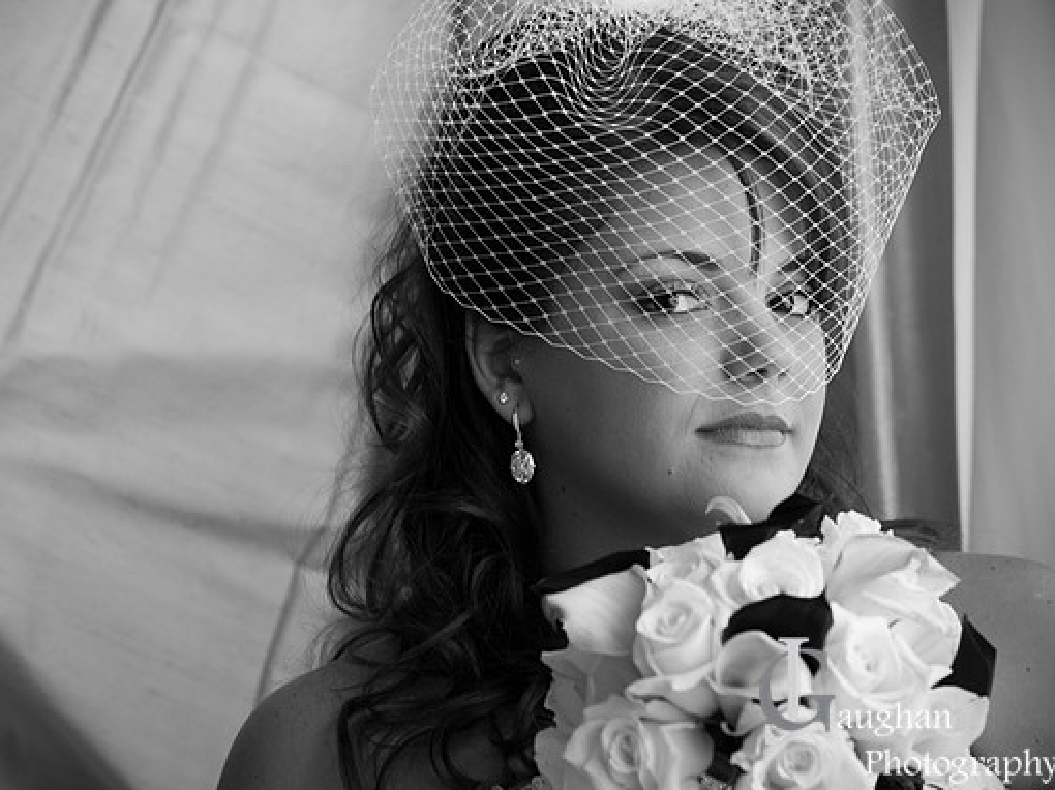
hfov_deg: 9.3
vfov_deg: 7.0
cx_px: 472
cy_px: 396
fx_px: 6489
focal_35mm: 213
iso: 800
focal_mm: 130
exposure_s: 1/60
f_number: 3.5
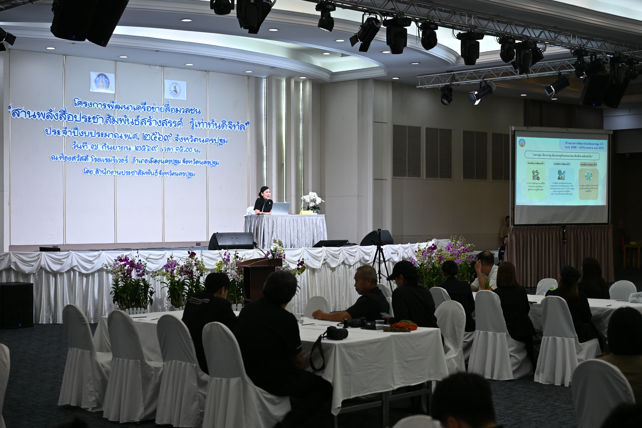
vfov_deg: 23.0
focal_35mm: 59
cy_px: 214
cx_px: 321
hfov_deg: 33.9
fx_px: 1052
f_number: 4
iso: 640
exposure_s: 1/160
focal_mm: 59
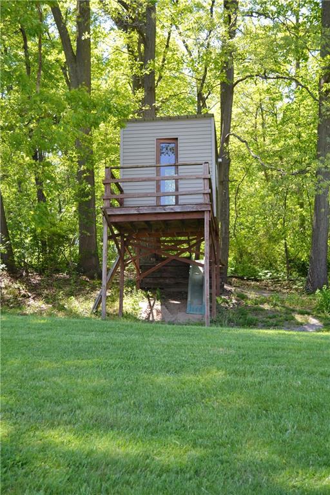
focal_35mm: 45
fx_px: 619
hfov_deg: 29.9
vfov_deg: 43.6
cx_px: 165
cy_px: 248
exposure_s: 1/125
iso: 140
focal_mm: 30
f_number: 5.6
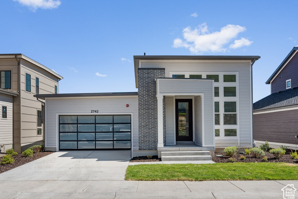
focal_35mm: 31
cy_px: 100
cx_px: 147
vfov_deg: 42.3
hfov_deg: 60.3
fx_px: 257
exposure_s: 1/50
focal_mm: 30
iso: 125
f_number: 8
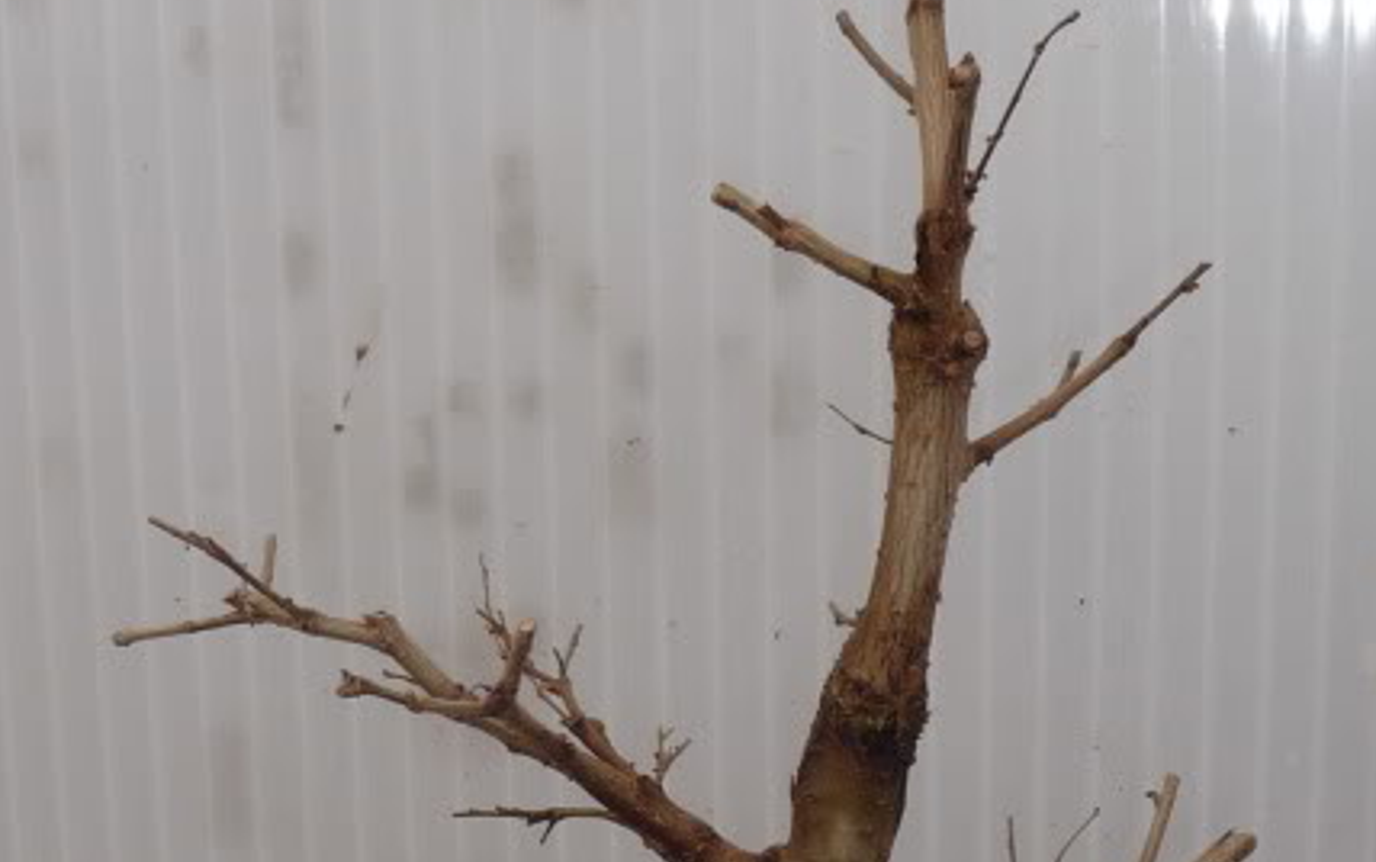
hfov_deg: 27.1
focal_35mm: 76
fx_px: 2852
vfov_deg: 17.0
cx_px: 739
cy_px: 695
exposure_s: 1/250
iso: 100
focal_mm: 5
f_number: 3.4
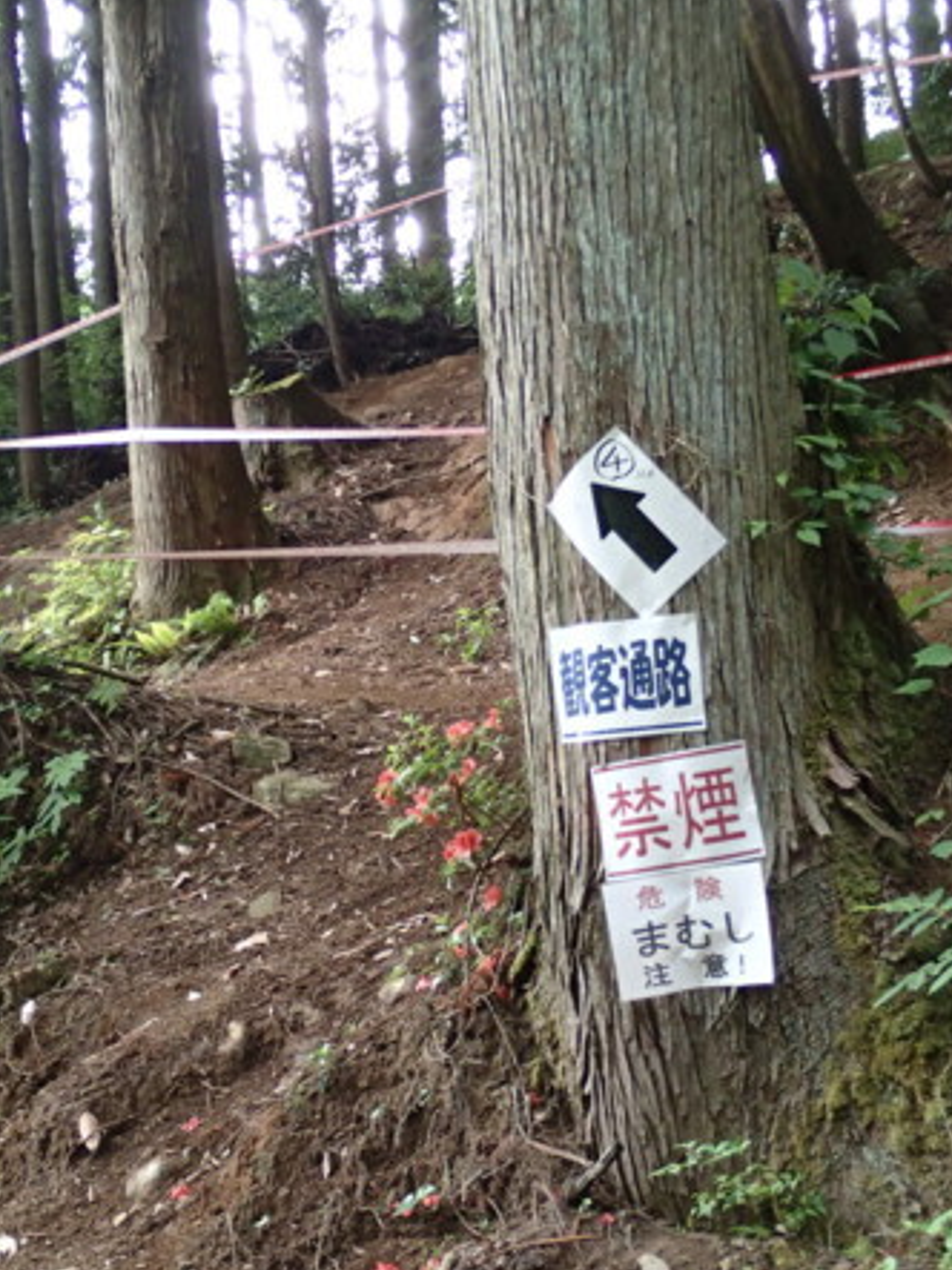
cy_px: 634
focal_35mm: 62
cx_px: 482
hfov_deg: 23.6
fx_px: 2275
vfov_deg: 31.2
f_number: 3.6
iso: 500
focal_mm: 11.01
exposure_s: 1/60
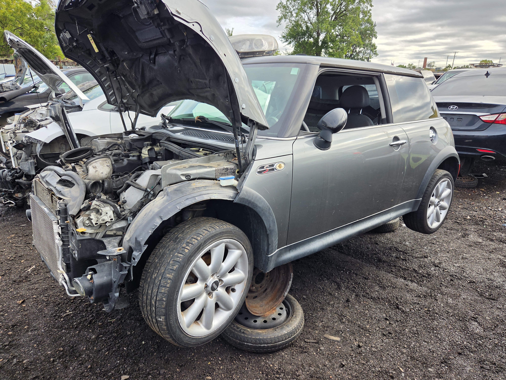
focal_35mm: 23
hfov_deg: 73.9
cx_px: 253
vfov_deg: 58.9
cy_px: 190
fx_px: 336
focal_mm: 5.4
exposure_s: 1/1468
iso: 80
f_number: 1.8
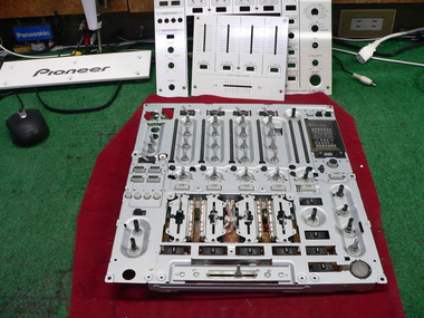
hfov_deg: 51.4
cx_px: 212
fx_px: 441
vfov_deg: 39.7
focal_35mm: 36
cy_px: 159
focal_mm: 6
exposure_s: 1/30
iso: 200
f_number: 2.8
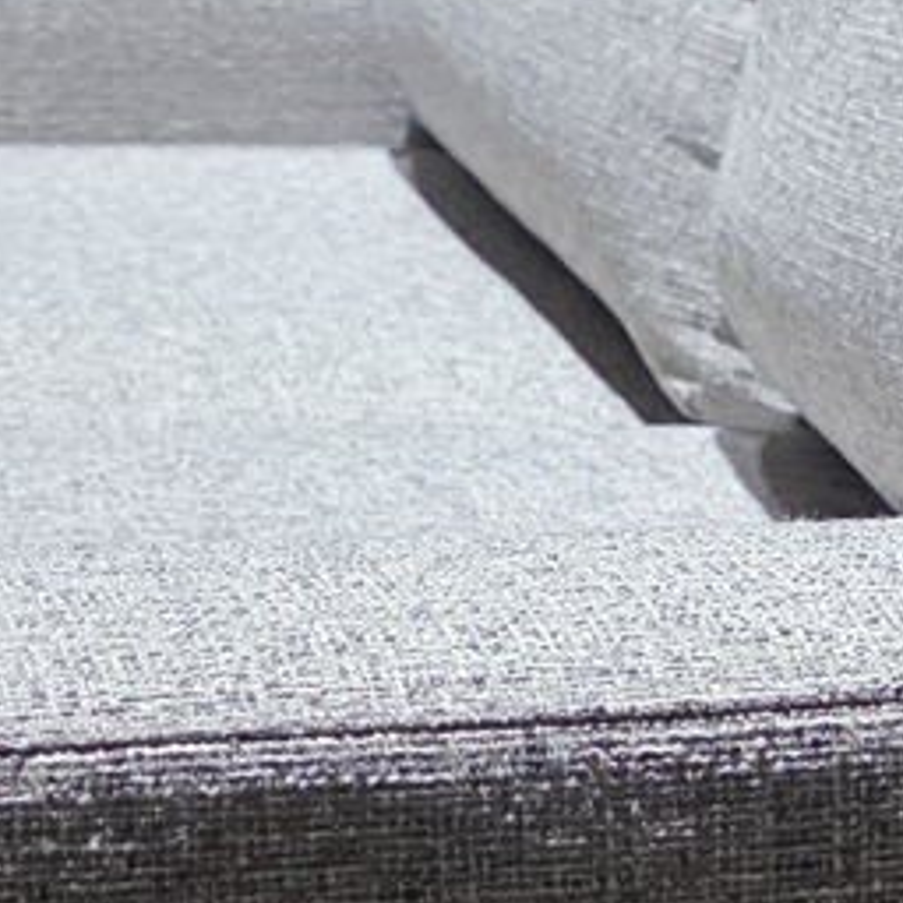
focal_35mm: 127
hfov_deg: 13.3
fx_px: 3748
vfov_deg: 12.9
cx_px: 1157
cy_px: 1446
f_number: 1.7
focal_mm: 6.3
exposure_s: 1/120
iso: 500
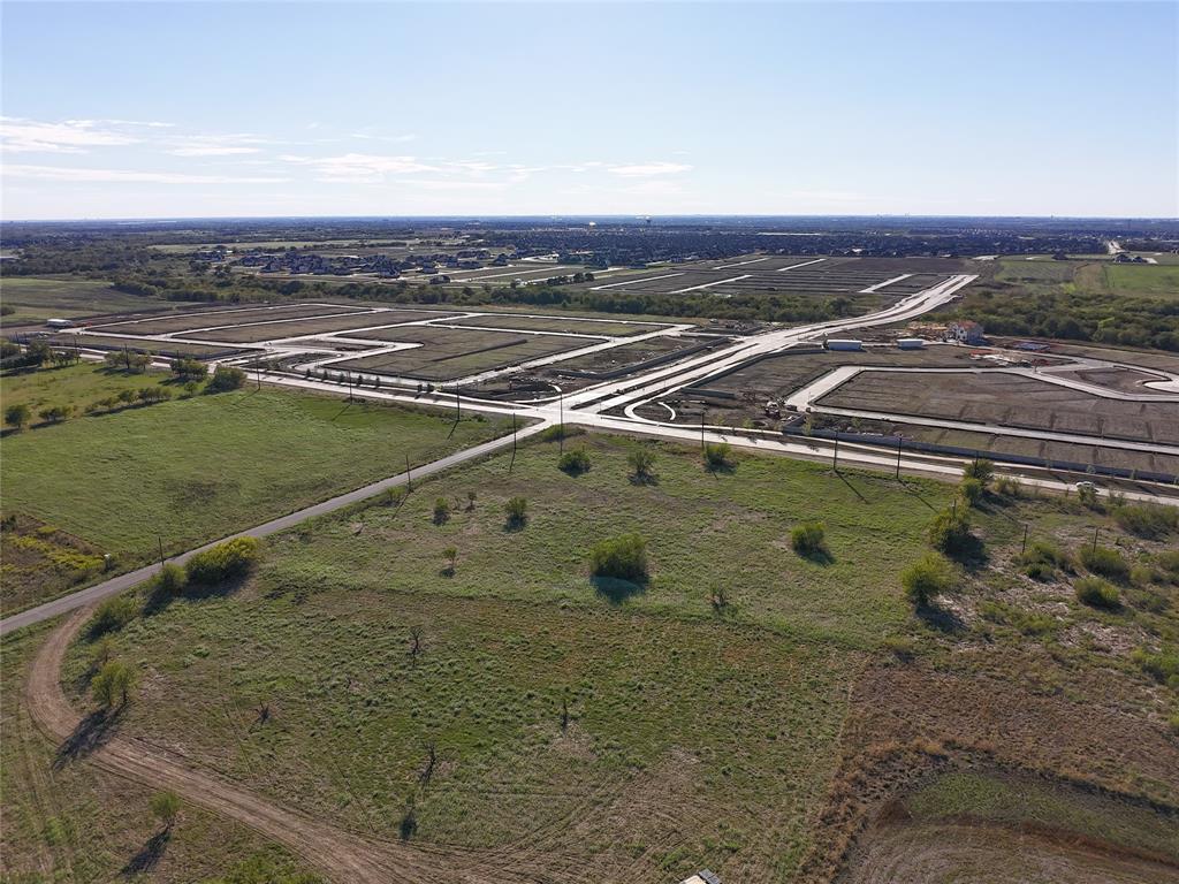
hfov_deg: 71.6
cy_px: 442
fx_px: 817
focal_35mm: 24
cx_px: 590
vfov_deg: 56.8
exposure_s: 1/1600
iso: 180
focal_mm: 4.55
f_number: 2.8
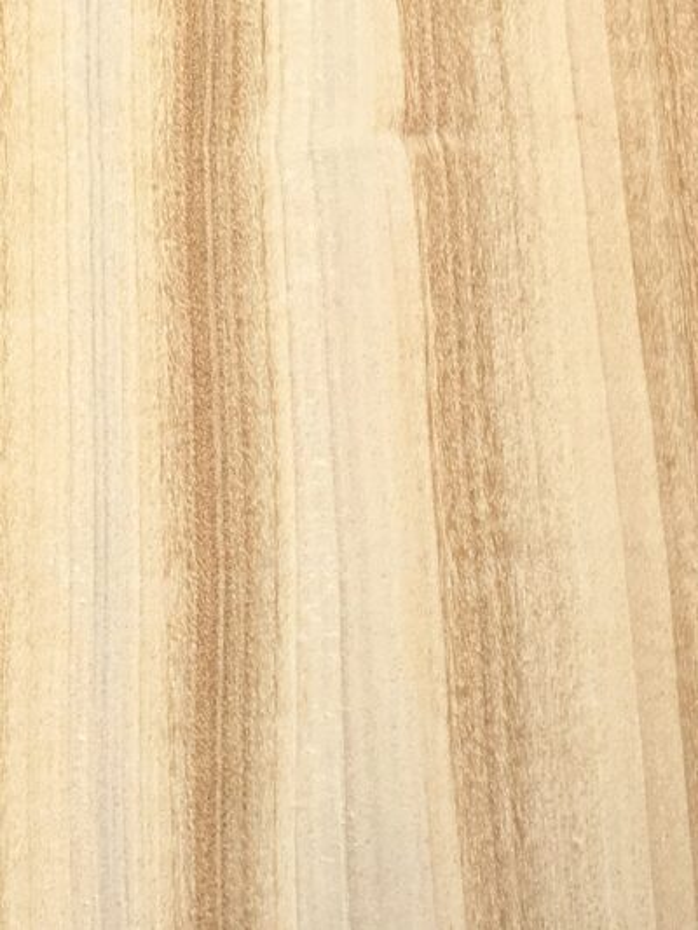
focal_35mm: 29
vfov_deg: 61.6
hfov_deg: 48.2
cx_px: 349
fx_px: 779
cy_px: 465
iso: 25
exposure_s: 1/120
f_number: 2.2
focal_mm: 4.15
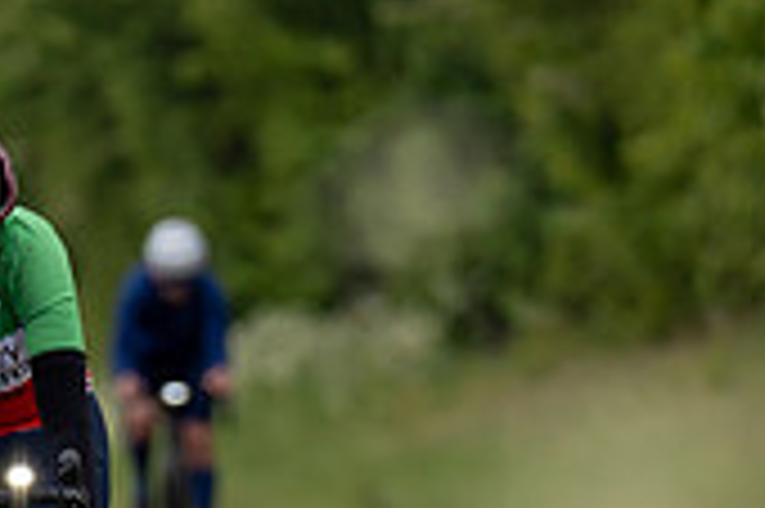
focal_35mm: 1104
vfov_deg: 1.2
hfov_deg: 1.9
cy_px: 550
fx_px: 23437
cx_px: -8
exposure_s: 1/1250
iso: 200
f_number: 3.2
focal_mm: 200
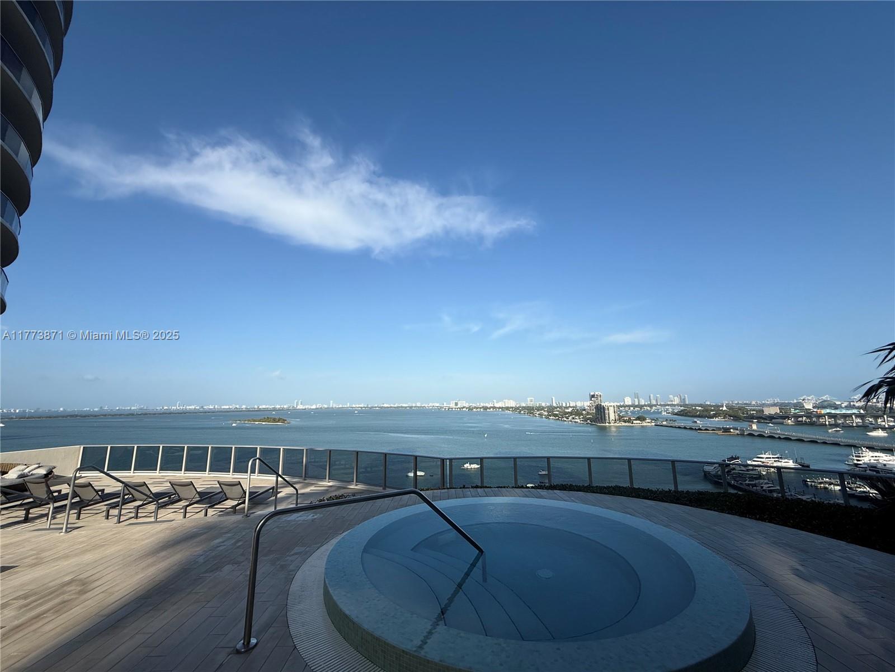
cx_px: 448
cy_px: 336
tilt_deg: +10.2
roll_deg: +0.5
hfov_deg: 102.1
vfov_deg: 85.7
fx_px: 362
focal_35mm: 14
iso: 50
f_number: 2.2
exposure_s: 1/3125
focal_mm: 2.22
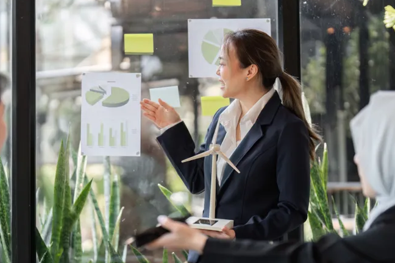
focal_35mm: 79
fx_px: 867
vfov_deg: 17.3
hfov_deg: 25.7
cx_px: 173
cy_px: 136
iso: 400
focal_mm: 50
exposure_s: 1/1250
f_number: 1.2
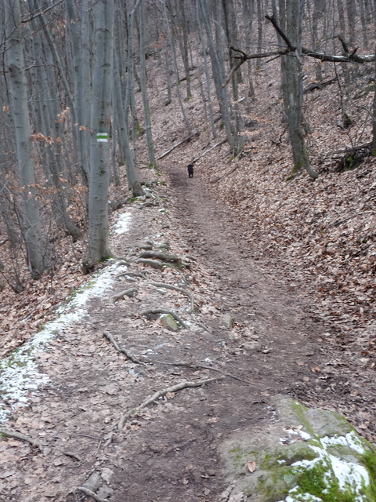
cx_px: 188
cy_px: 251
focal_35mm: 43
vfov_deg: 43.9
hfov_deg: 33.6
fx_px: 623
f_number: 3
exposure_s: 1/30
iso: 160
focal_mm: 7.6
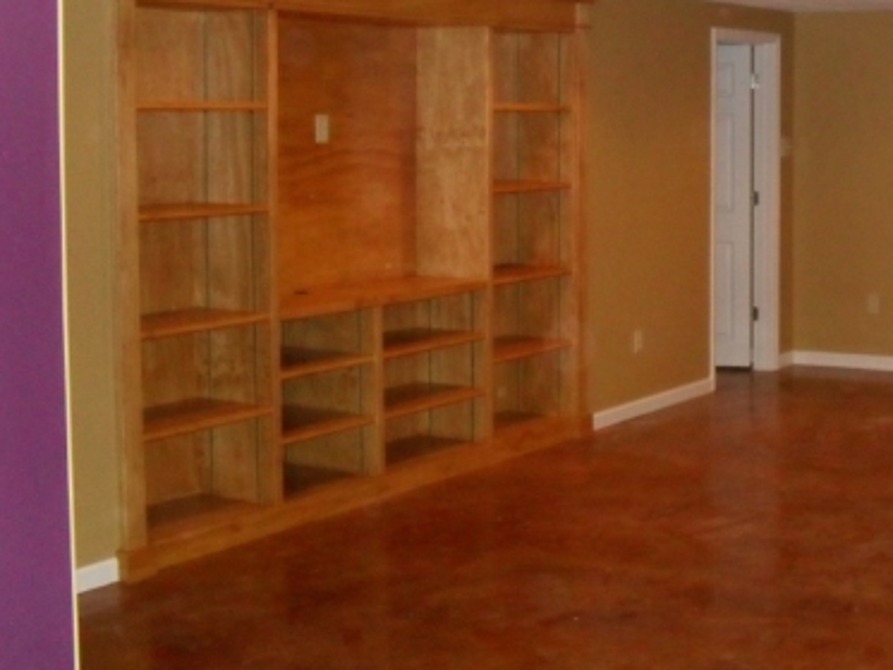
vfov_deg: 24.3
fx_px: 1548
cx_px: 759
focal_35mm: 60
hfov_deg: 31.1
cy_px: 213
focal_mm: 6.3
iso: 400
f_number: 3.2
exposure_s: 1/45
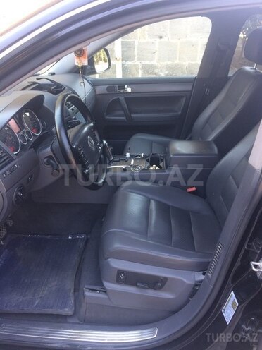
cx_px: 131
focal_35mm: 29
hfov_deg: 48.2
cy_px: 175
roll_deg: +1.1
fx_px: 293
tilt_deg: -28.1
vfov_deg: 61.7
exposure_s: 1/50
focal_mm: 4.15
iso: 40
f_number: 2.2
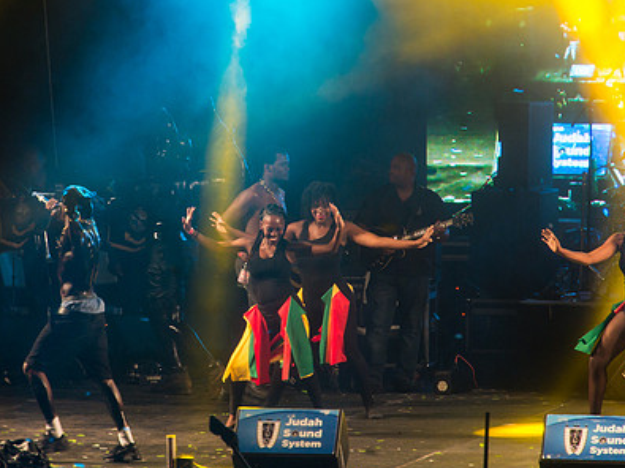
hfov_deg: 4.4
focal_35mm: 452
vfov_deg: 3.3
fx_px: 8158
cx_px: 229
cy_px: 212
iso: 3200
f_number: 5.6
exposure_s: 1/200
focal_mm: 320
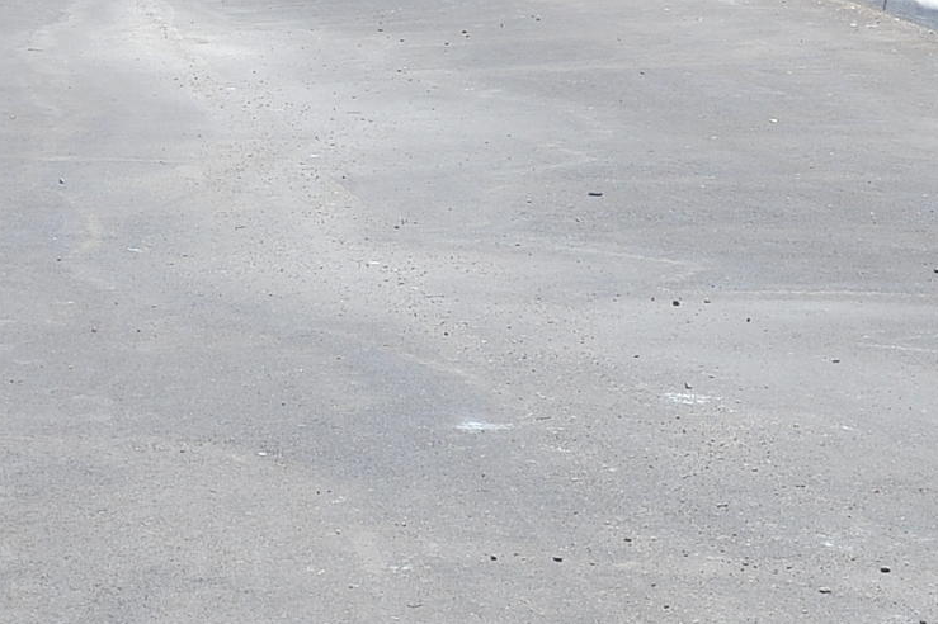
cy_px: -572
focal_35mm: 142
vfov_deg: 9.1
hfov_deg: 14.3
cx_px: 23
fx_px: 3698
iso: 320
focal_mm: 35
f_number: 11
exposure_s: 1/320
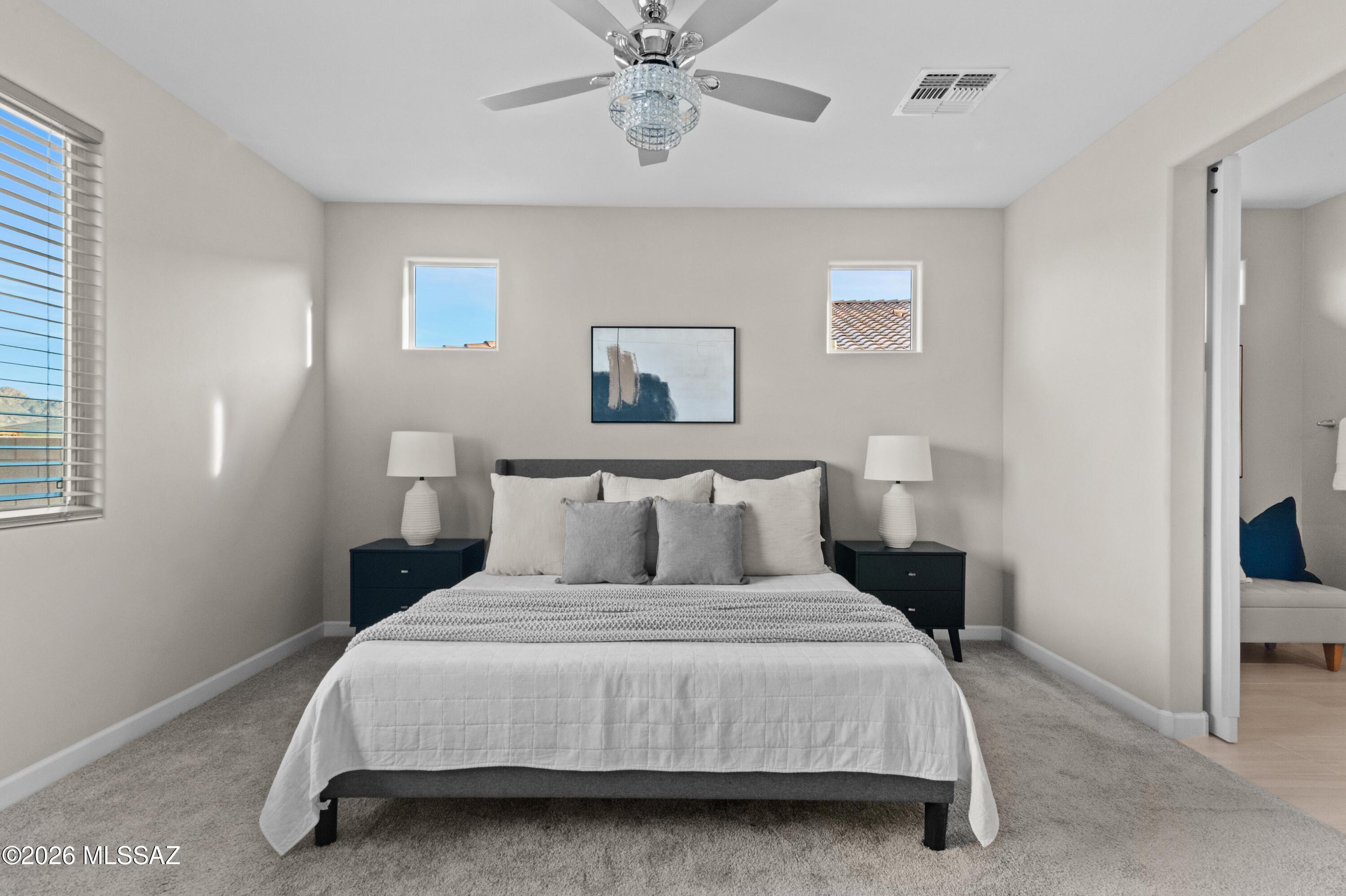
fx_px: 598
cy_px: 448
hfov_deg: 96.8
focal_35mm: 16
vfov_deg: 73.7
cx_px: 673
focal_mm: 16
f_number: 20
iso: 1600
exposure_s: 1/4
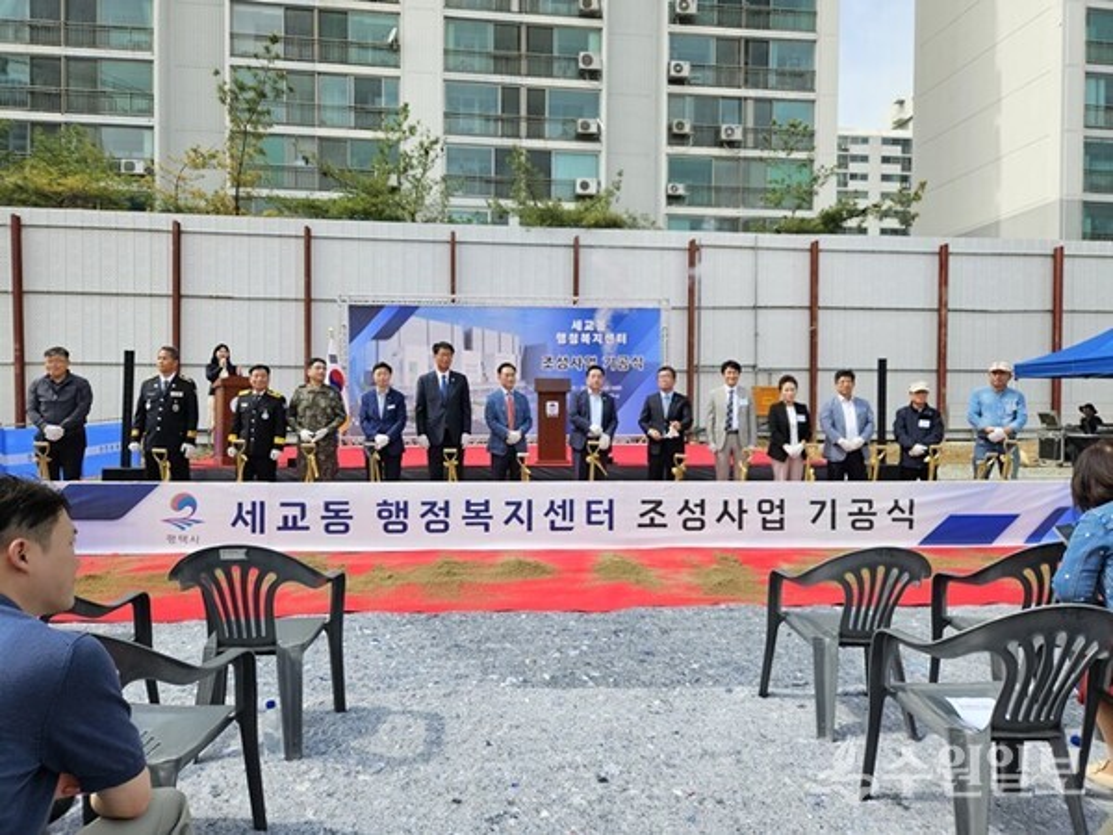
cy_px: 418
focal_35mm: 23
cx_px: 556
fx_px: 740
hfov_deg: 73.9
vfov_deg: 58.9
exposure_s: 1/1465
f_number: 1.8
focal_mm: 5.4
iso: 32
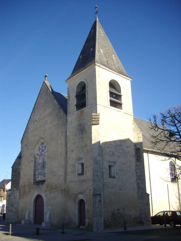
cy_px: 120
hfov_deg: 38.7
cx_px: 90
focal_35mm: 37
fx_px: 258
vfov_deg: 50.1
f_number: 5.6
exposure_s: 1/250
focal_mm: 6.2
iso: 100
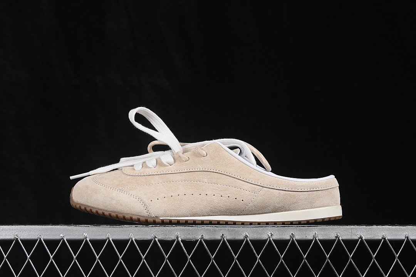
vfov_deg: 18.2
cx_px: 208
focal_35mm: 75
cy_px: 138
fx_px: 867
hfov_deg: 27.0
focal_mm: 50
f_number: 8
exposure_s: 1/80
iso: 160
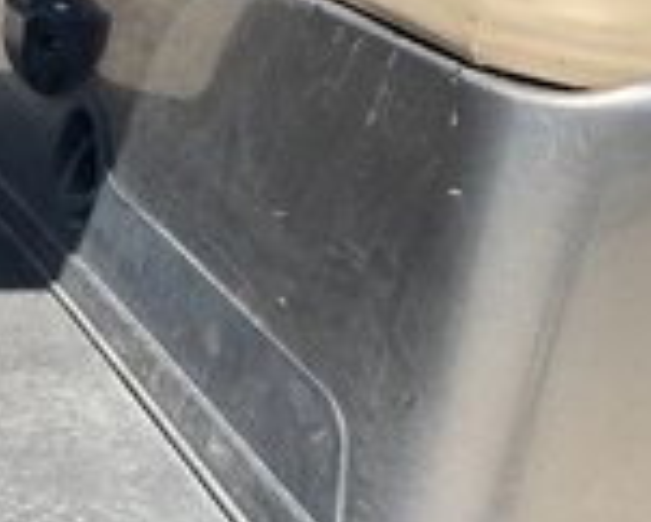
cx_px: -56
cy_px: 324
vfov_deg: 20.4
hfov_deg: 23.8
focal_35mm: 75
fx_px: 1446
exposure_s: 1/1035
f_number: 1.8
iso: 25
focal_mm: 3
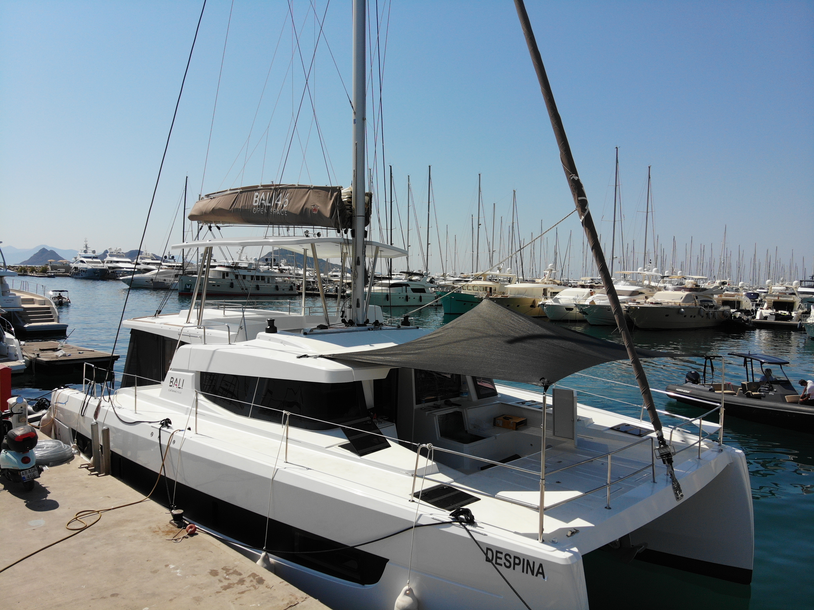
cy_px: 305
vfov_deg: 56.8
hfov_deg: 71.6
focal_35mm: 24
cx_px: 407
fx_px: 564
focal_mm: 4.5
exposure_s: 1/2116
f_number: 2.8
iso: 105
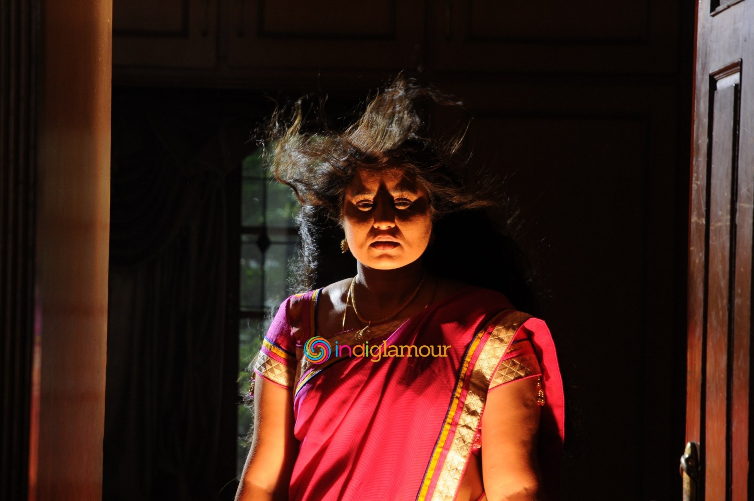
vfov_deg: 10.7
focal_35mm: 128
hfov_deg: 16.1
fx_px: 2667
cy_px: 250
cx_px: 377
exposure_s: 1/320
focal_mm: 85
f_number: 5.6
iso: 640
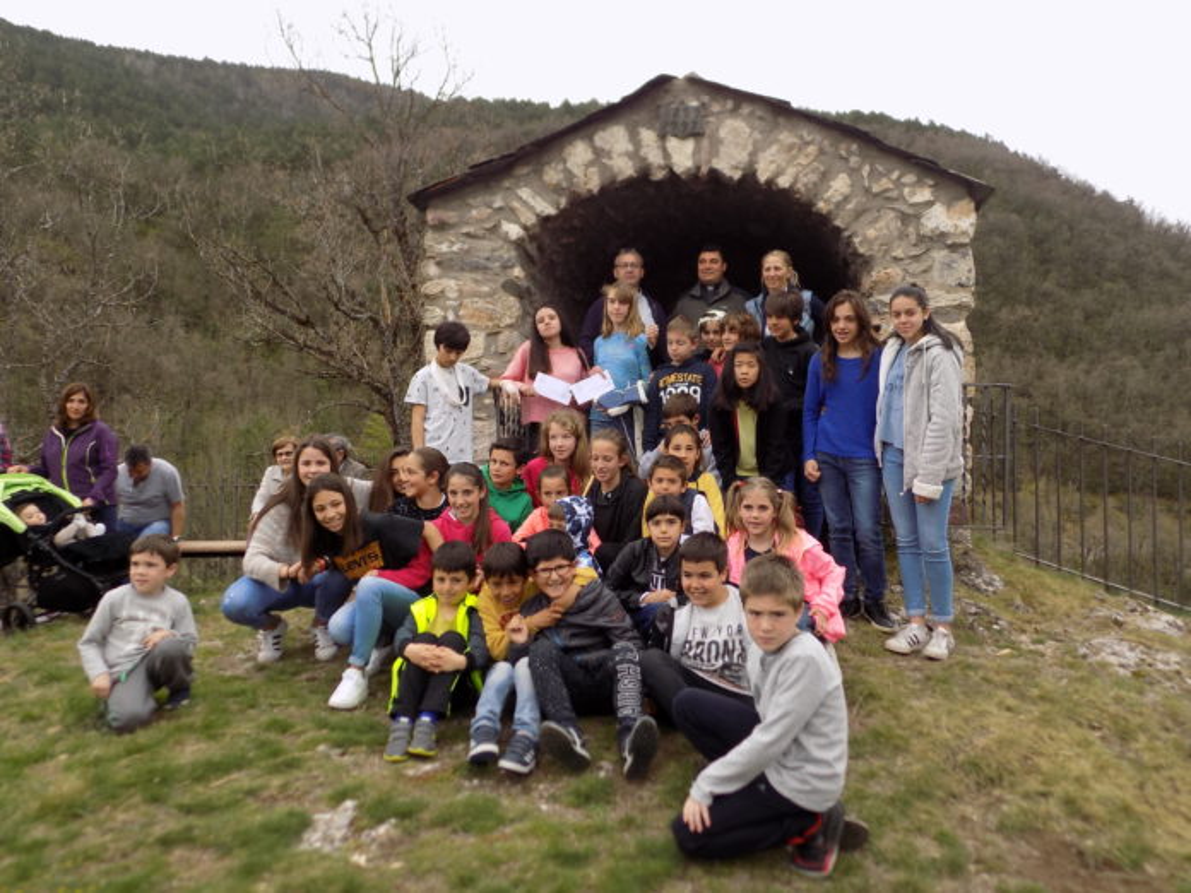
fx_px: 929
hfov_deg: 65.3
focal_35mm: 27
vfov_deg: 51.4
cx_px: 596
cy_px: 446
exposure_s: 1/125
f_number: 3.2
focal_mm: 4.8
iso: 80
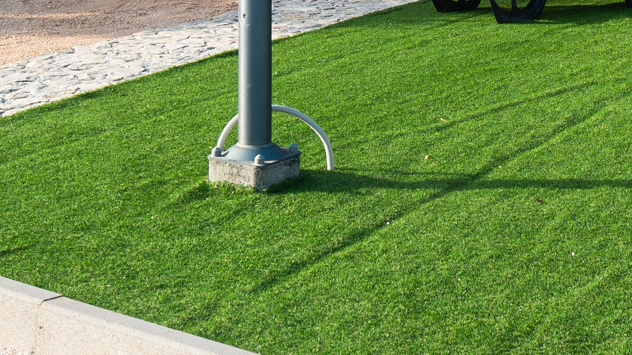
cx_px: 495
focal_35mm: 83
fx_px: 1391
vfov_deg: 14.0
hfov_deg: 25.2
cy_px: -94
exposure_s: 1/160
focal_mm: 20
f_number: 8
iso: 100
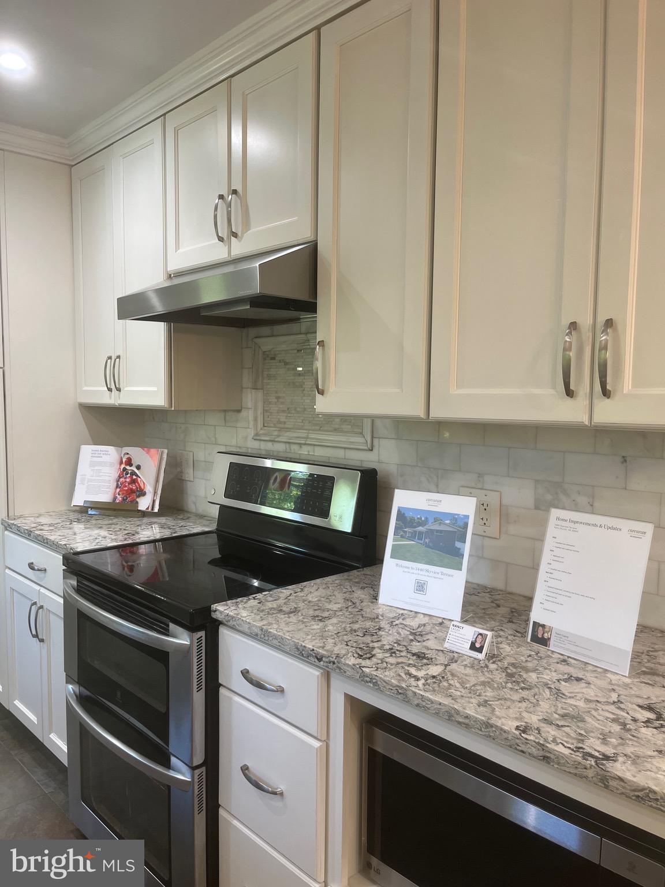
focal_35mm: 26
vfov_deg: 67.3
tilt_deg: -4.4
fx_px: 666
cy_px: 444
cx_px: 332
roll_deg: +0.1
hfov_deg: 53.1
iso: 80
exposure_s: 1/60
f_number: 1.6
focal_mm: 5.1
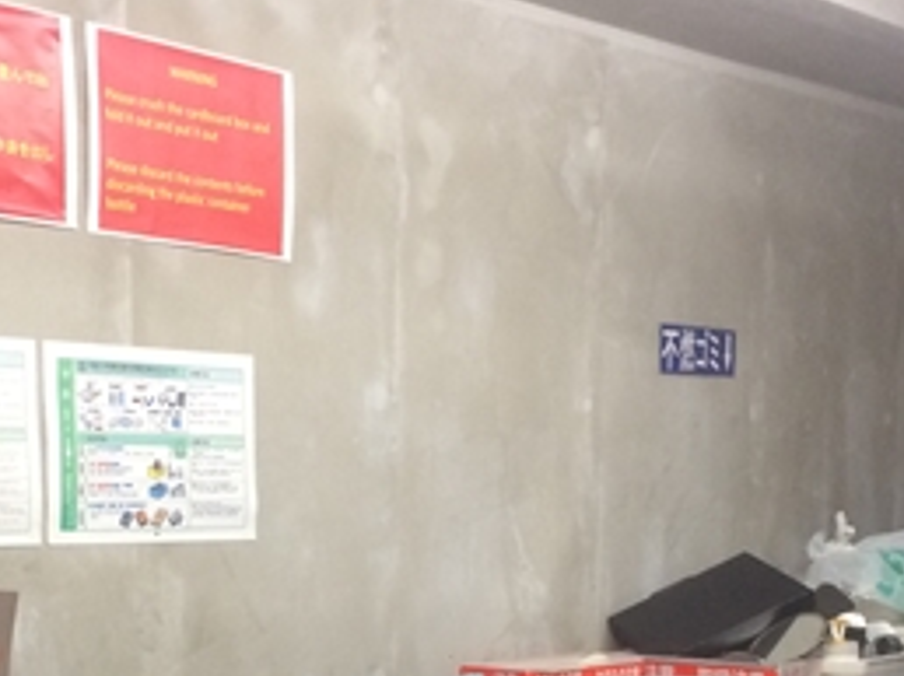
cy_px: 750
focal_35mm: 72
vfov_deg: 19.5
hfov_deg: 27.1
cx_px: 420
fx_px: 1879
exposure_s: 1/30
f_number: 2.2
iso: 125
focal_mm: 4.15
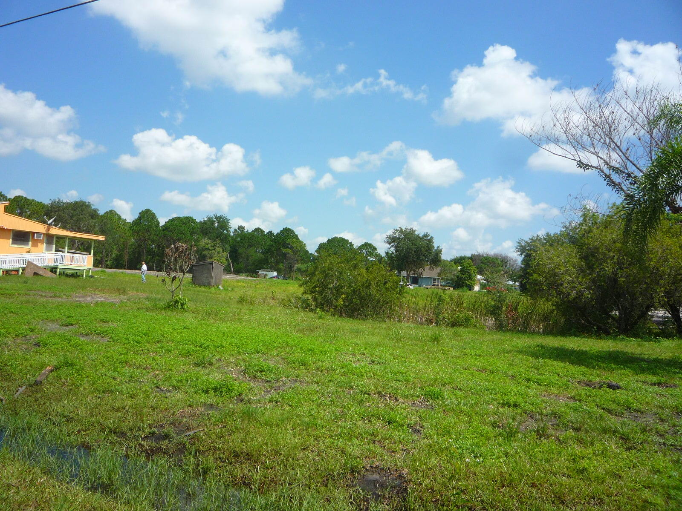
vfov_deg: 46.8
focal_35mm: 30
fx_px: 591
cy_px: 256
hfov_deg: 60.0
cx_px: 341
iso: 100
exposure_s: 1/400
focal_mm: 5.2
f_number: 5.6
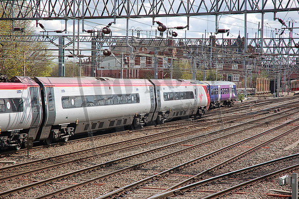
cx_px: 150
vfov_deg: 13.0
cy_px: 100
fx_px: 872
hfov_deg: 19.5
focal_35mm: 105
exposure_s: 1/500
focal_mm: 70
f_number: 5.6
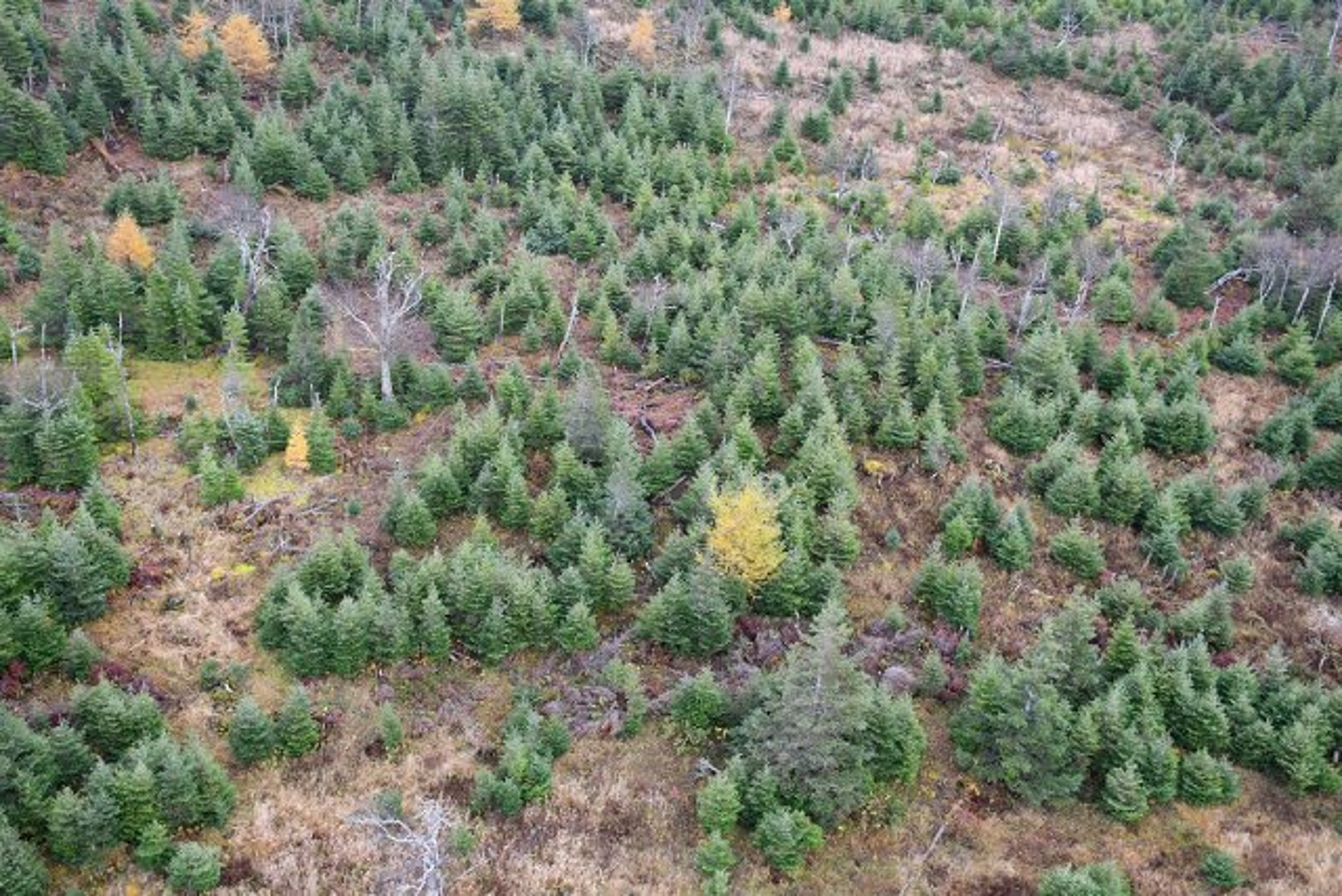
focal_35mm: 40
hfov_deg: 48.4
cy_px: 448
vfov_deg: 33.4
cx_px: 671
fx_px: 1491
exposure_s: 1/200
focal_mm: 27
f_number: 5
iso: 400
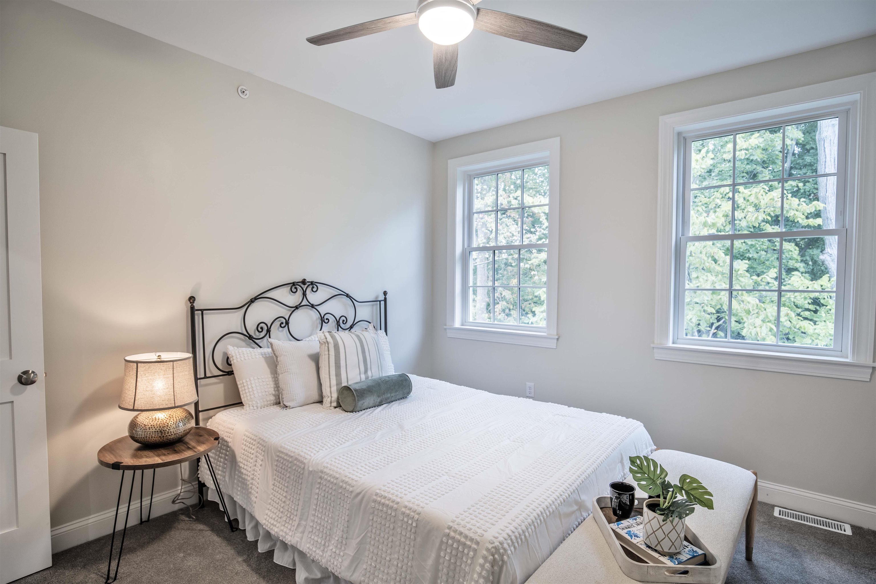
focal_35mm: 18
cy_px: 292
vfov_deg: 67.4
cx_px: 438
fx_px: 438
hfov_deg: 90.0
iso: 100
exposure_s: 1/3
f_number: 4
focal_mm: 18
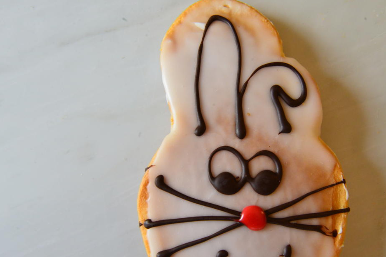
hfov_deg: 41.8
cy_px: 160
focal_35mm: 47
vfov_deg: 28.5
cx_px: 224
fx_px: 504
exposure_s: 1/30
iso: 2500
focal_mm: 34
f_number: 16
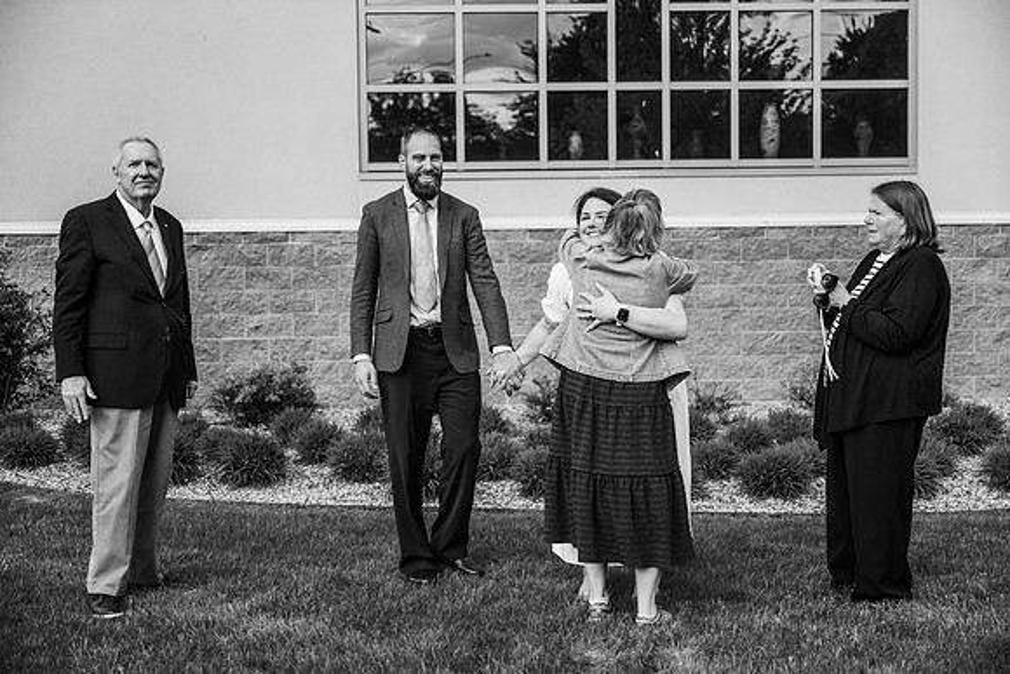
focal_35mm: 48
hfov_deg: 41.1
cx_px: 505
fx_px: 1347
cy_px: 337
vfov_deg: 28.1
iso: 200
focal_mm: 48
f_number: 2.8
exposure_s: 1/1600
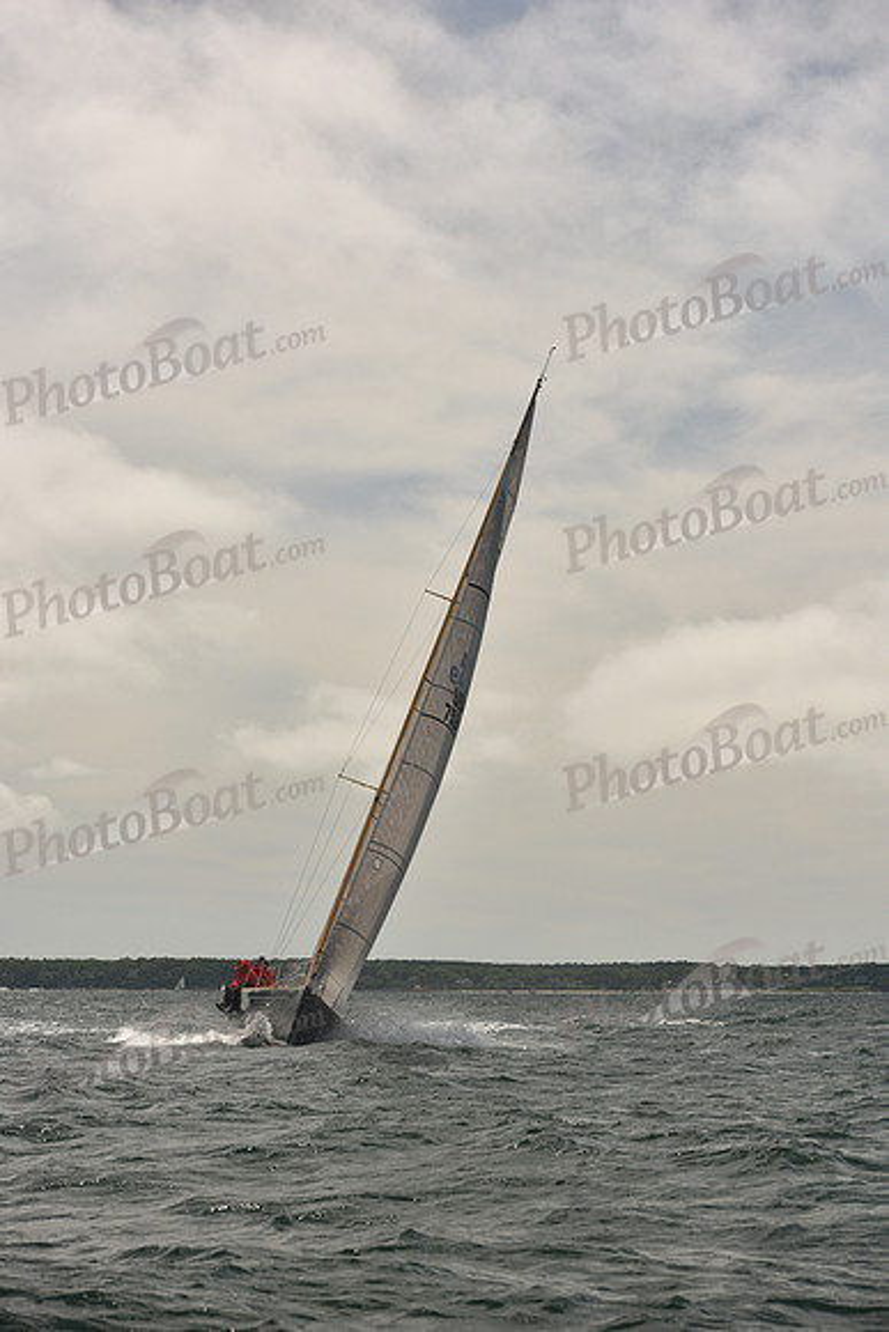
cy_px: 666
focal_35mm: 70
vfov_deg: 28.8
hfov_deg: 19.5
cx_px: 444
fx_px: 2591
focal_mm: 70
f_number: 5.6
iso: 320
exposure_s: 1/2000
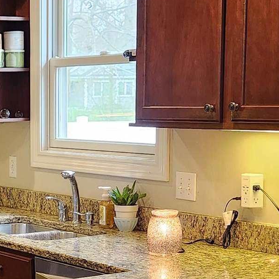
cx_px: -24
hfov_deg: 16.3
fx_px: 948
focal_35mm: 104
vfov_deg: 16.6
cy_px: 239
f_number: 1.8
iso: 320
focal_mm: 5.4
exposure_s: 1/120
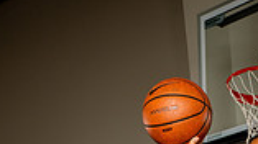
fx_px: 779
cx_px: 237
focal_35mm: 114
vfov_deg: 9.3
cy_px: 360
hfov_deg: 18.5
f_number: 8
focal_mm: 38
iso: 250
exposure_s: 1/500
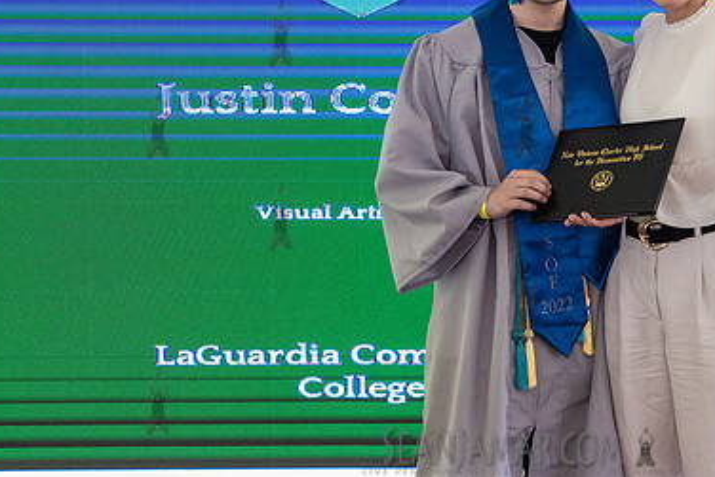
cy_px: 261
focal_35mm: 104
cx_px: 508
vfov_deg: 13.2
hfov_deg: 19.5
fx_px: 2066
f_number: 4
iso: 2500
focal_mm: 45
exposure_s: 1/800
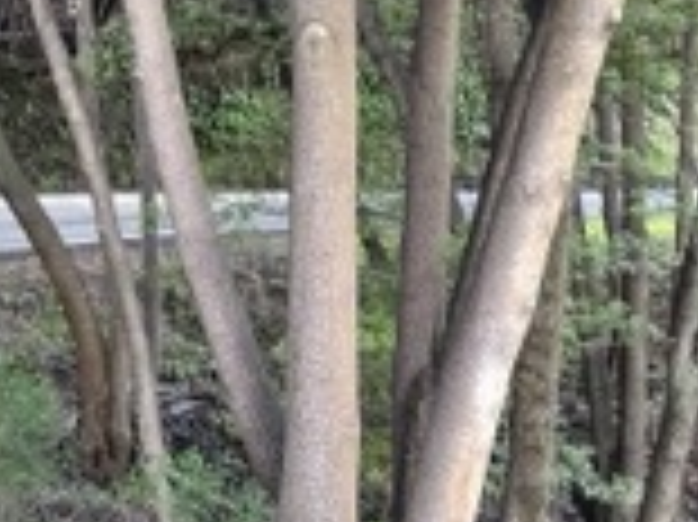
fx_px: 1350
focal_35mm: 67
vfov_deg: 21.7
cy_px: 117
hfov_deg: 26.1
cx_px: -122
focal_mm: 4.2
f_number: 1.6
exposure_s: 1/60
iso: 200
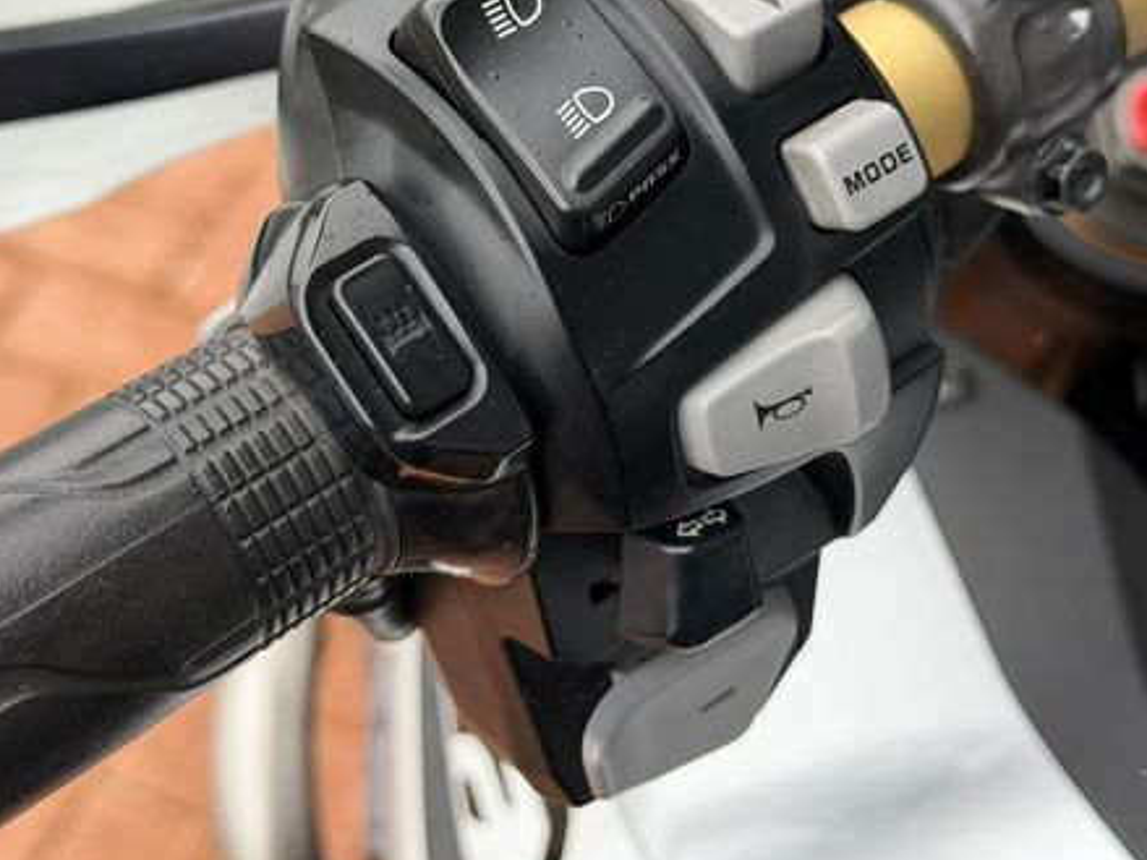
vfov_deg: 20.9
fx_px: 2319
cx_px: 604
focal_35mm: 70
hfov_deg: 27.8
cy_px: 306
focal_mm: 6.76
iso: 64
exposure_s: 1/583
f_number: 1.78
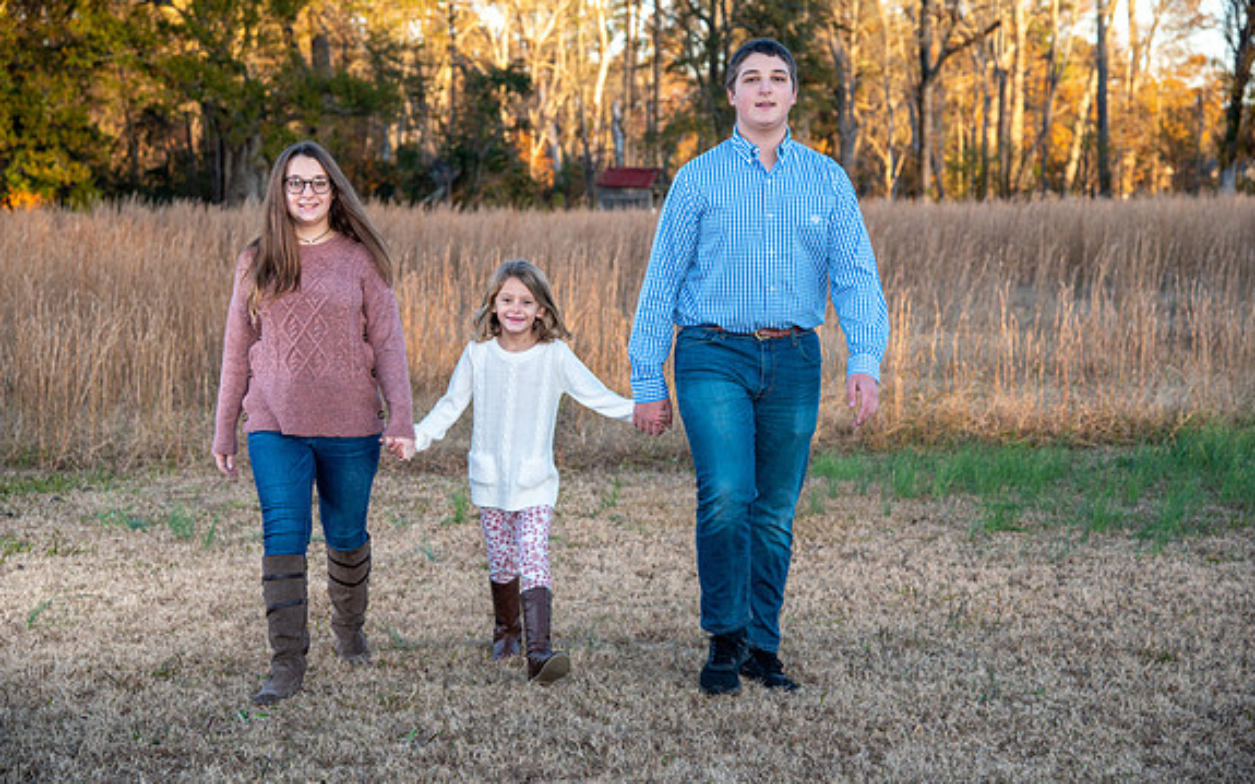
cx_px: 626
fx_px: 2462
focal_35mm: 72
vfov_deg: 18.1
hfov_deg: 28.6
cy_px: 403
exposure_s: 1/125
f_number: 5
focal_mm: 70
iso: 100
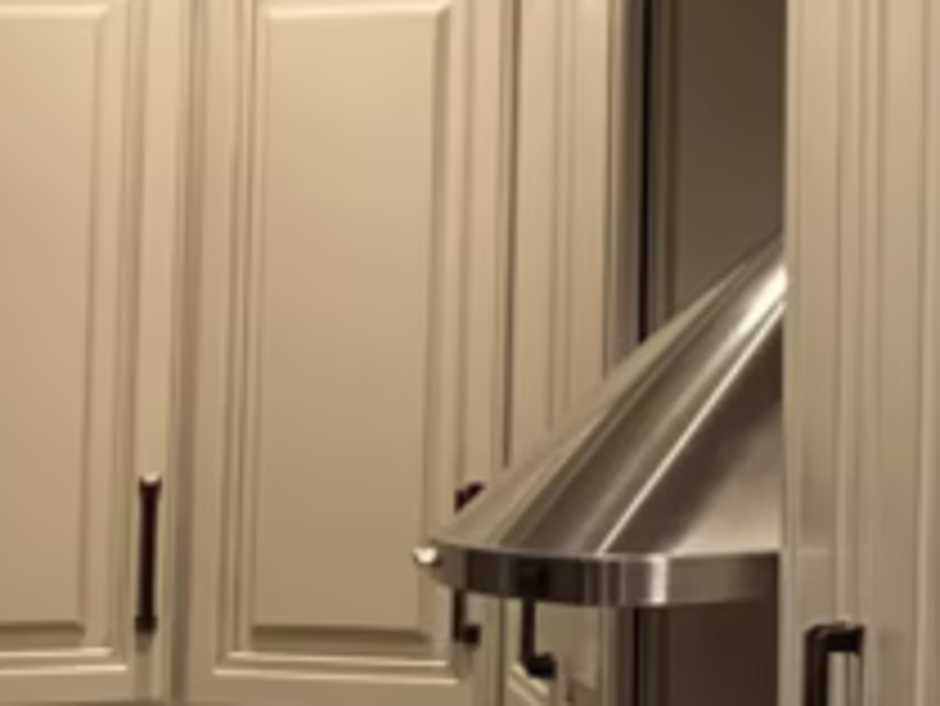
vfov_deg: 7.7
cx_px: 1660
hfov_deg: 9.8
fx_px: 5190
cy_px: -319
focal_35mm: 191
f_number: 2
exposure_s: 1/60
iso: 160
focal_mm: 6
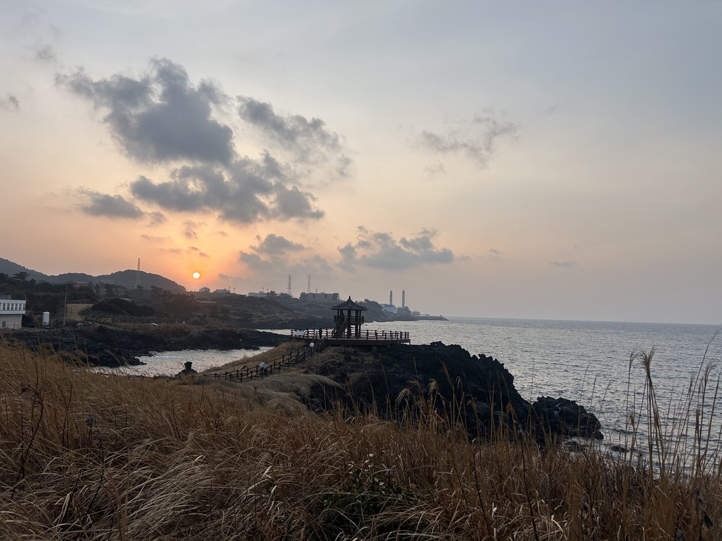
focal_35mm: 26
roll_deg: -1.1
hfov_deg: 67.3
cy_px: 270
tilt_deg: +3.6
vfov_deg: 53.1
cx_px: 361
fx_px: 542
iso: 50
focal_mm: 5.7
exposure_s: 1/1597
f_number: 1.5
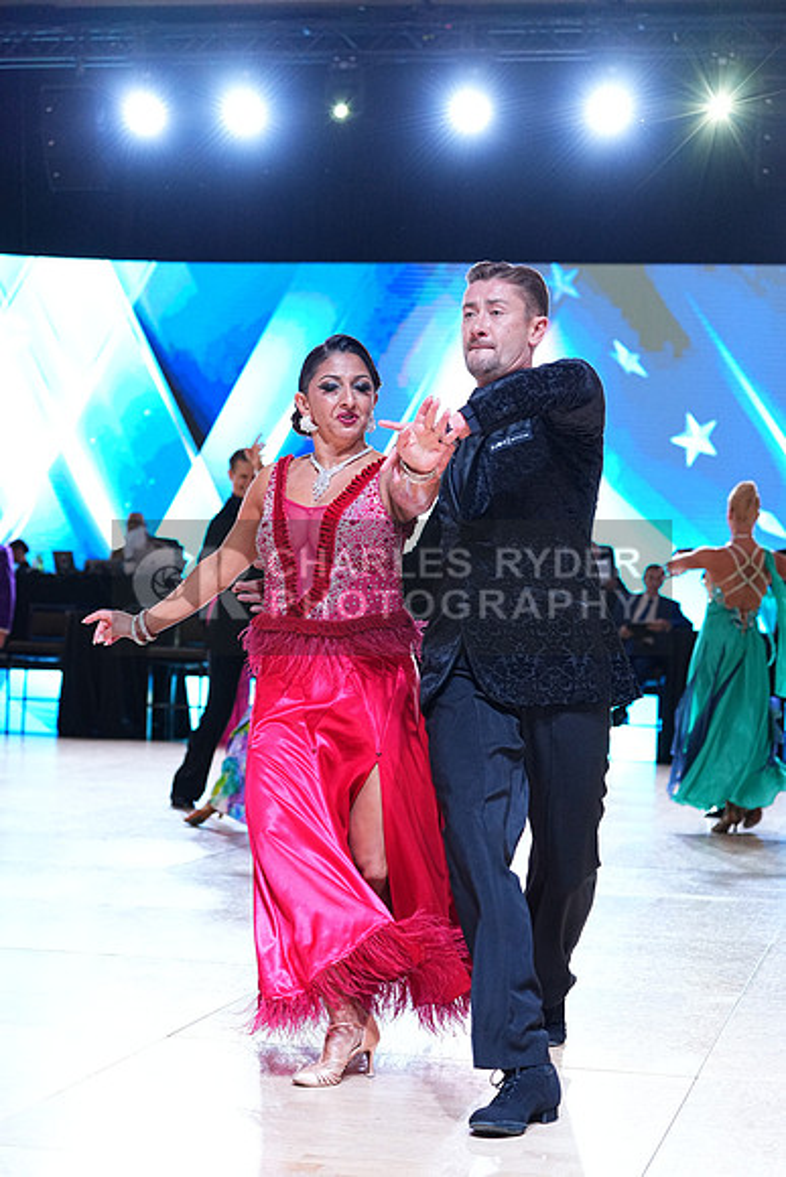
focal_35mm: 70
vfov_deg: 28.8
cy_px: 588
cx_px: 393
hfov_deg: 19.5
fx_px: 2291
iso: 2000
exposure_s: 1/400
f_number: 4
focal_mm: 70
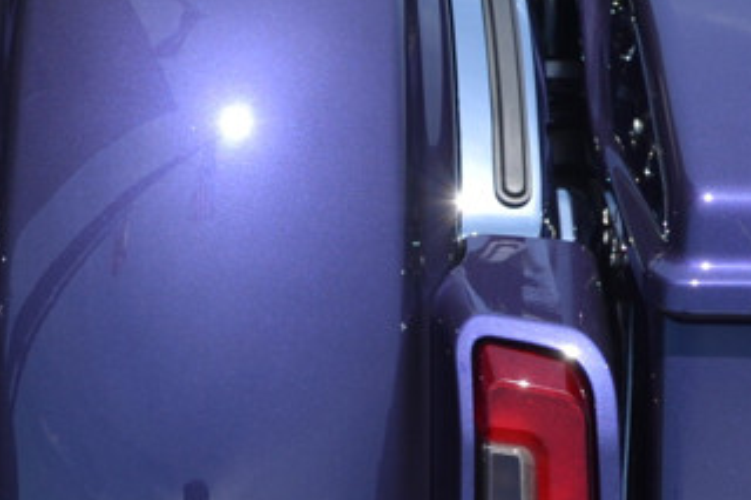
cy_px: 446
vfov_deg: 10.1
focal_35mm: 135
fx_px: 2815
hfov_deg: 15.2
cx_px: 216
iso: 100
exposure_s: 1/250
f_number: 8
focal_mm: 24
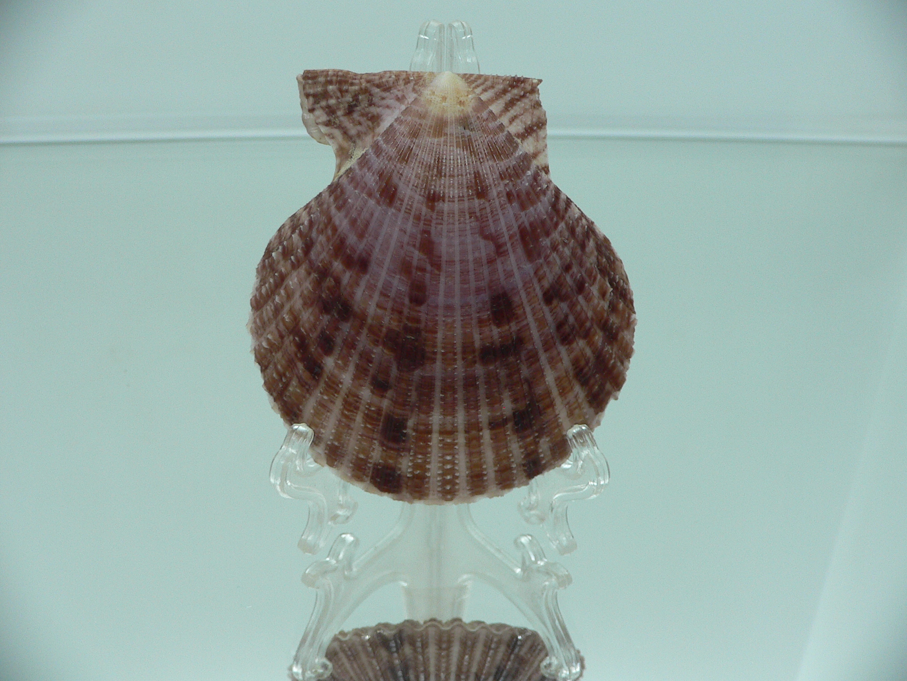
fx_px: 917
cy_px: 340
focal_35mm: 35
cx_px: 454
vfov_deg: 40.7
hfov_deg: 52.6
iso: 150
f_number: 2.8
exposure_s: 1/60
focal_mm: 4.6
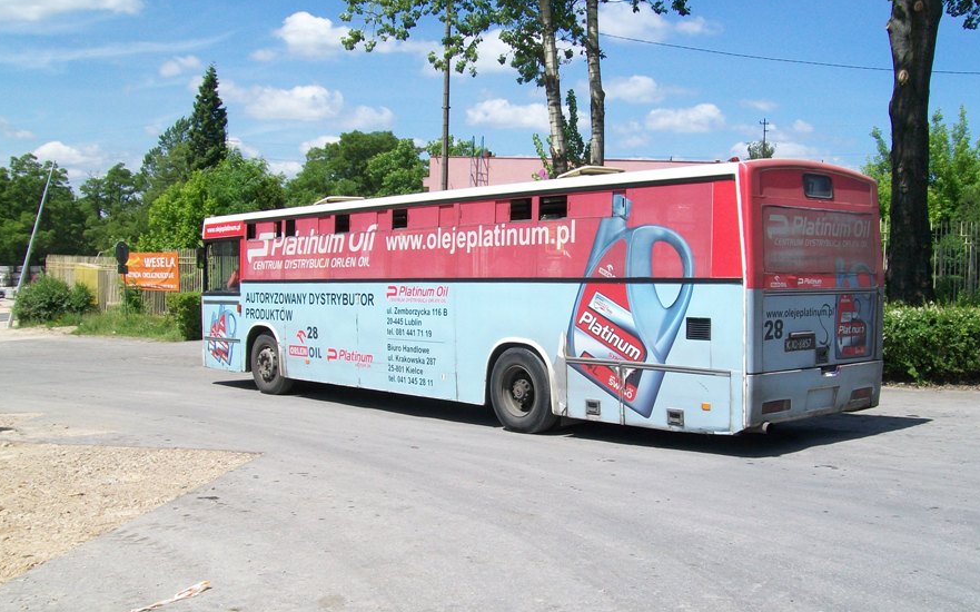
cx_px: 497
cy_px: 330
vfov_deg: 32.7
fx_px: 1041
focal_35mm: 39
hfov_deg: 50.4
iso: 64
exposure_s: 1/400
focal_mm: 6
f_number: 4.8
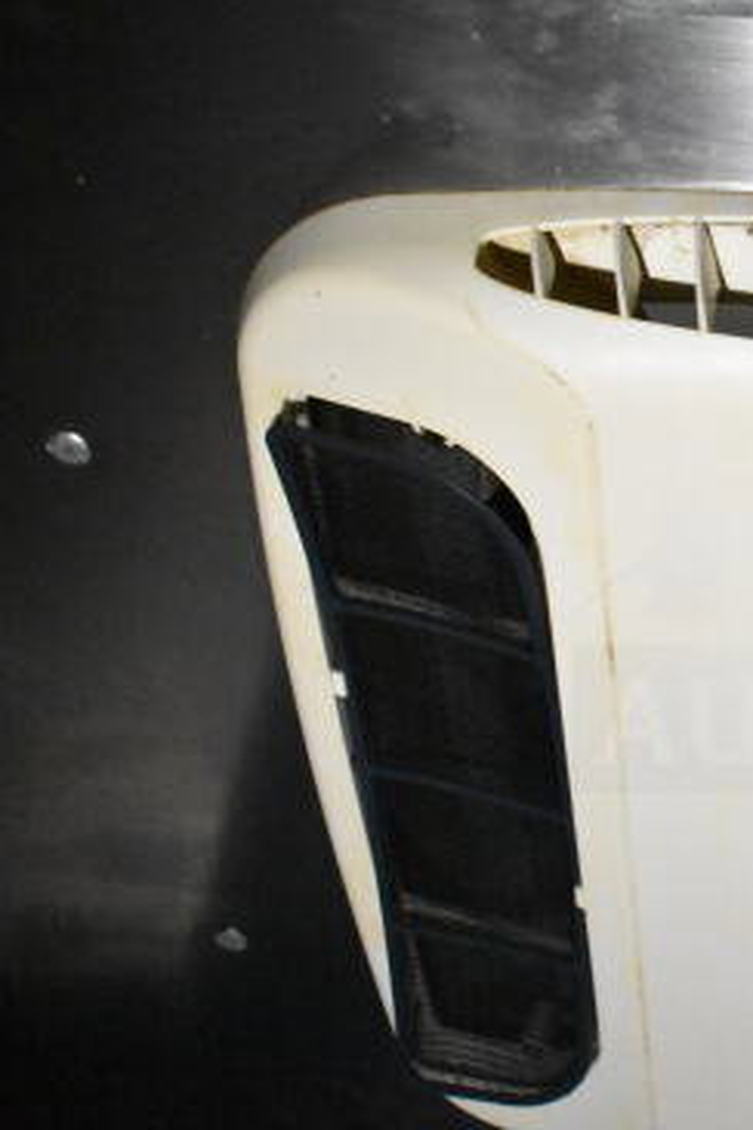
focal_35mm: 55
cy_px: 548
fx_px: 1725
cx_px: 917
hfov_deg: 22.6
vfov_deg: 36.2
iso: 10000
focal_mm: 22
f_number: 3.8
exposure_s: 1/40
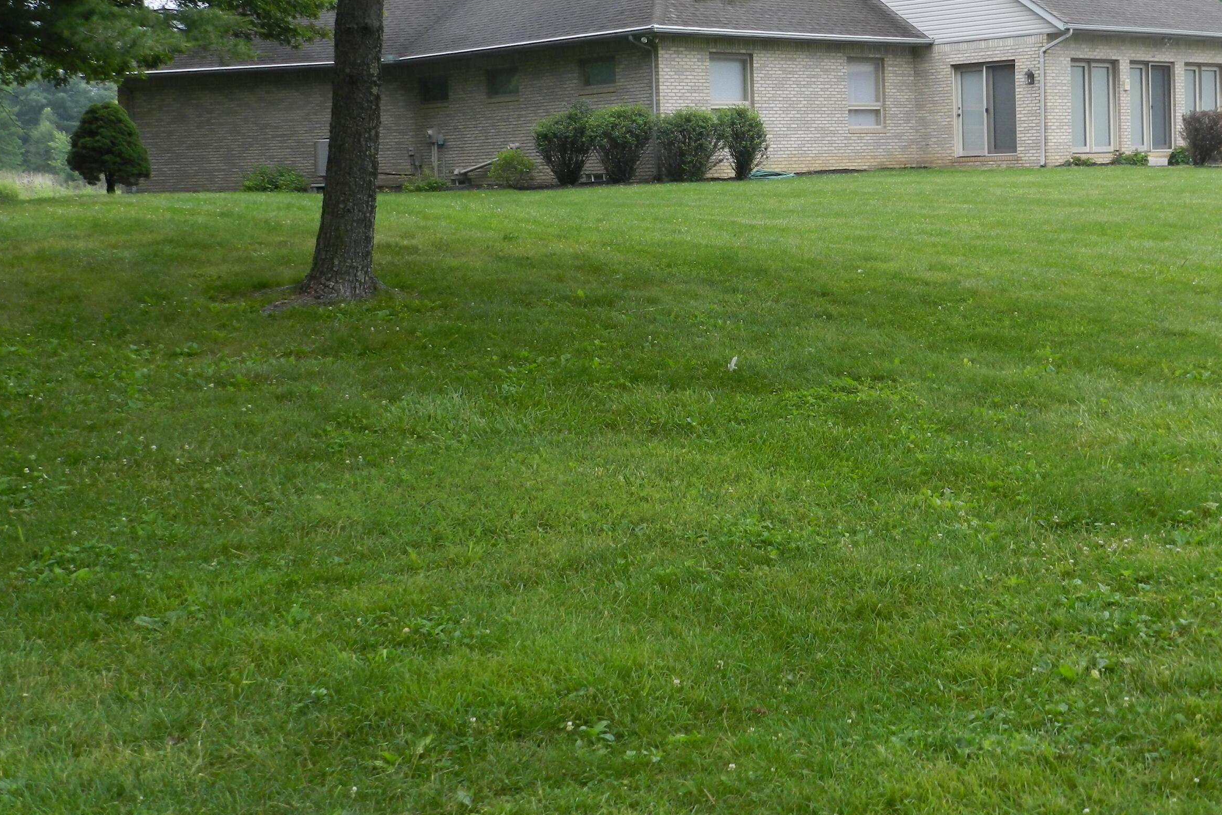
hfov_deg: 38.7
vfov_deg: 26.2
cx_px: 750
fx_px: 1731
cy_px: 230
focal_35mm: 51
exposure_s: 1/30
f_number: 4
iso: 160
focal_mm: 6.7
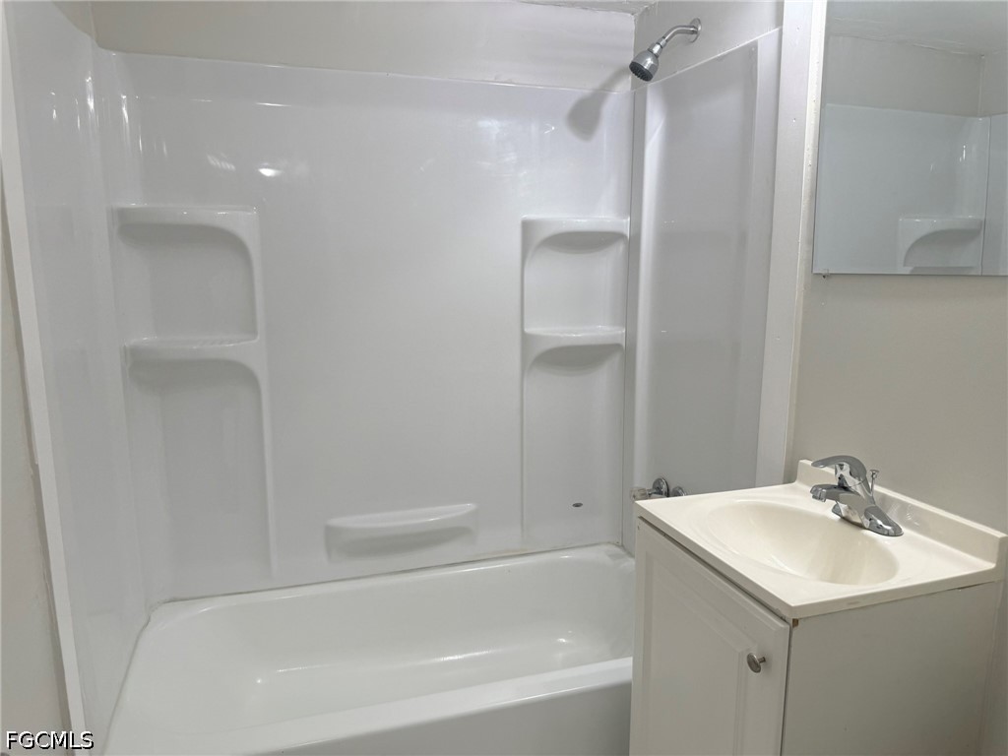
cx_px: 504
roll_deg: -0.5
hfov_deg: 71.6
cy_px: 378
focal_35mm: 24
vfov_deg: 56.8
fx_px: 699
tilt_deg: -9.3
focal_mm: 6.76
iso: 125
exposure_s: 1/137
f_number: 1.78
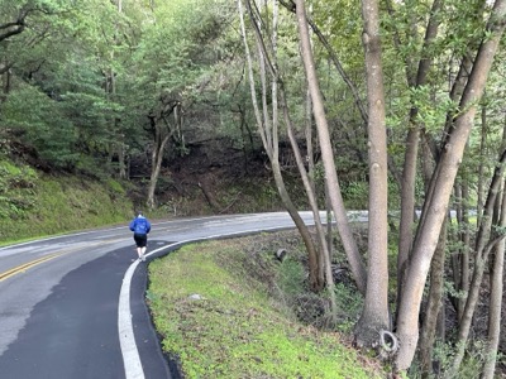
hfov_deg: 67.3
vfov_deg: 53.1
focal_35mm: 26
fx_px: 380
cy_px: 190
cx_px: 253
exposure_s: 1/60
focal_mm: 4.2
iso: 200
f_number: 1.6
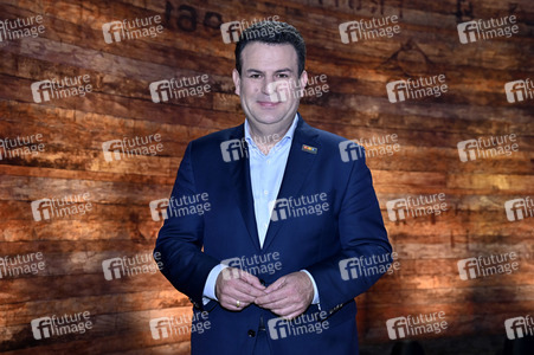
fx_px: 623
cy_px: 178
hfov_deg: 46.4
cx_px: 267
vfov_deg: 31.8
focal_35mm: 42
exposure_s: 1/200
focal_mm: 42
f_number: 4
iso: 800
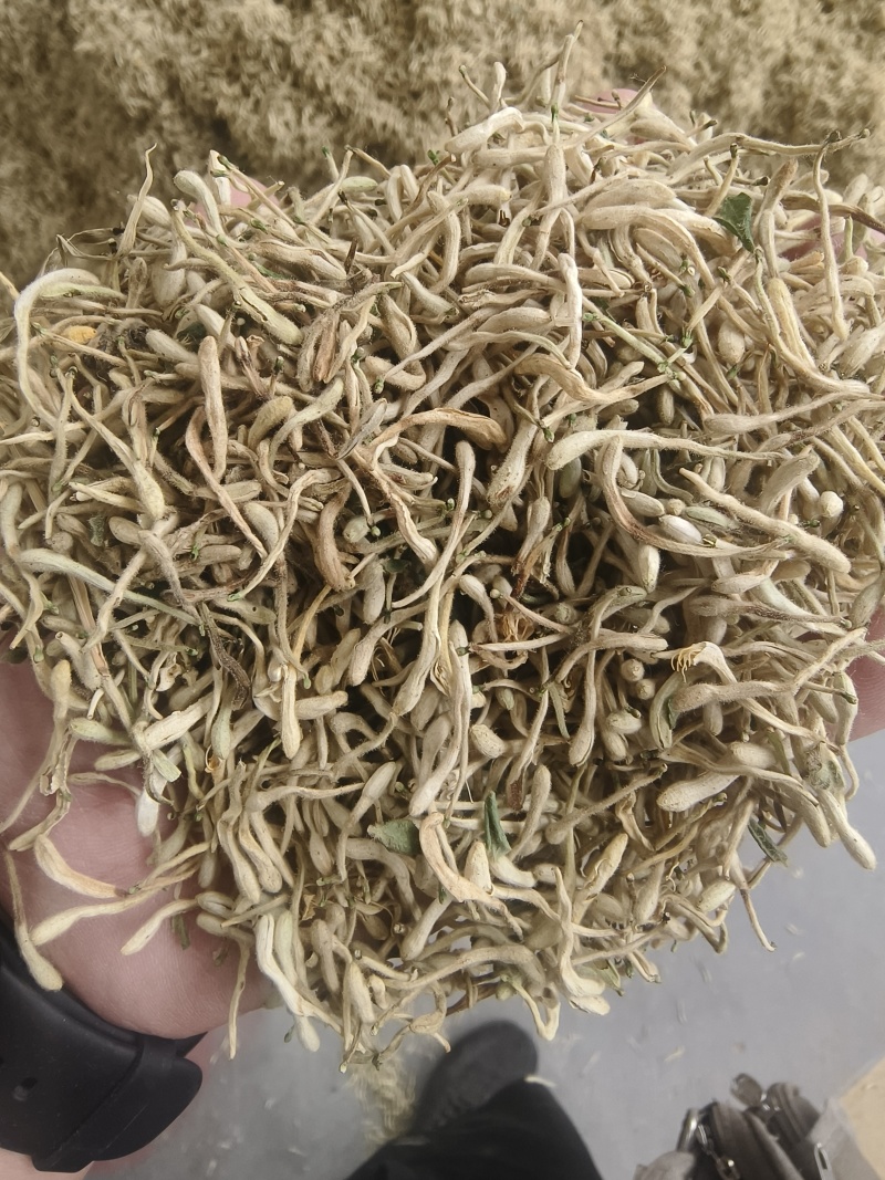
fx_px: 886
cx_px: 442
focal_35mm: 26
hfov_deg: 53.1
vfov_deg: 67.3
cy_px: 590
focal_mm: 2.28
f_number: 2
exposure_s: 1/60
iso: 87
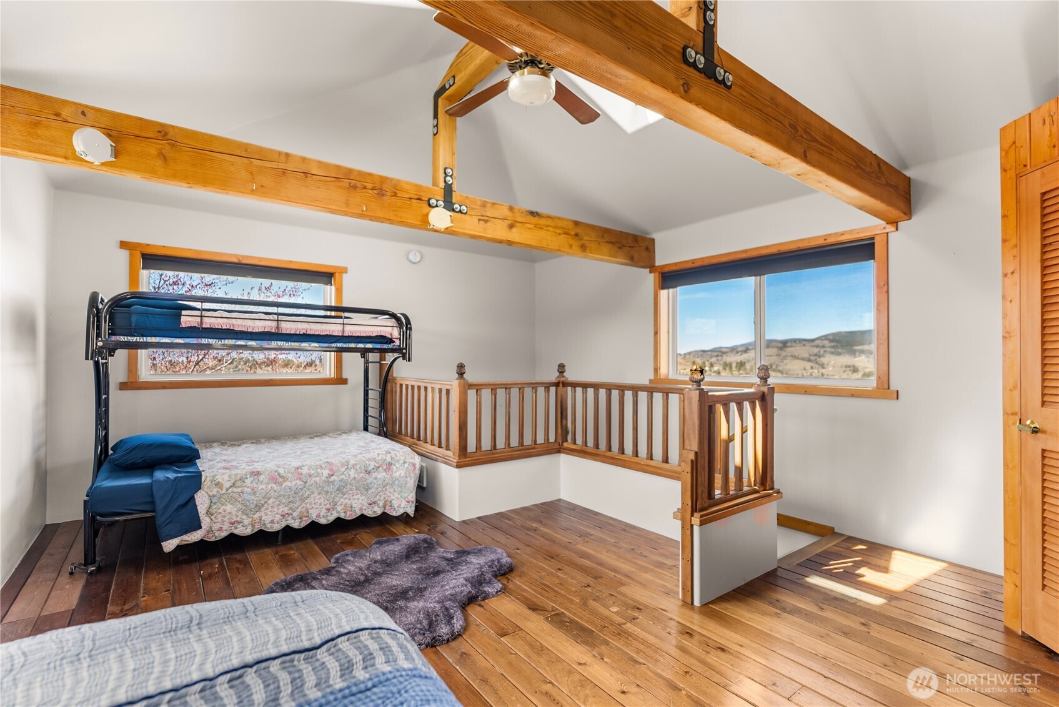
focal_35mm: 16
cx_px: 530
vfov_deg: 72.8
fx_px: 480
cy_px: 354
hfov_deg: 95.6
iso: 125
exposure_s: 1/50
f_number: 2.8
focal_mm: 16.3
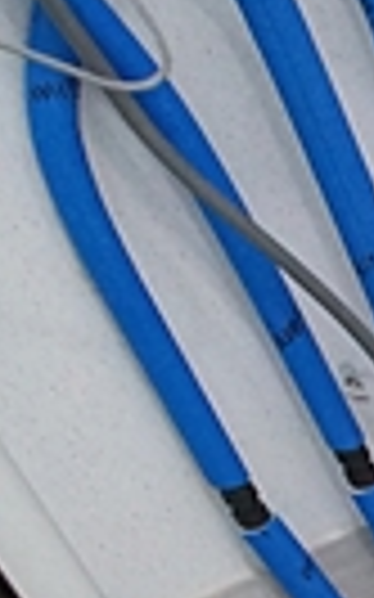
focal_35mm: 92
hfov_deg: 8.4
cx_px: 1437
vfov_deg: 18.0
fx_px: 1502
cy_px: 1070
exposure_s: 1/80
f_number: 5
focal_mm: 10
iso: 1600
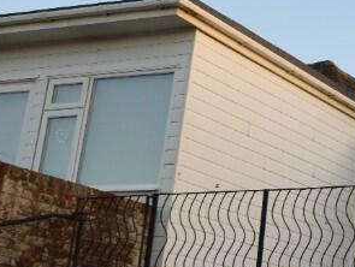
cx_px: 521
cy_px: 118
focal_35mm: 100
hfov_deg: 17.7
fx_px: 1027
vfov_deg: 14.8
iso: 400
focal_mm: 20
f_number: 5.6
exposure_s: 1/250
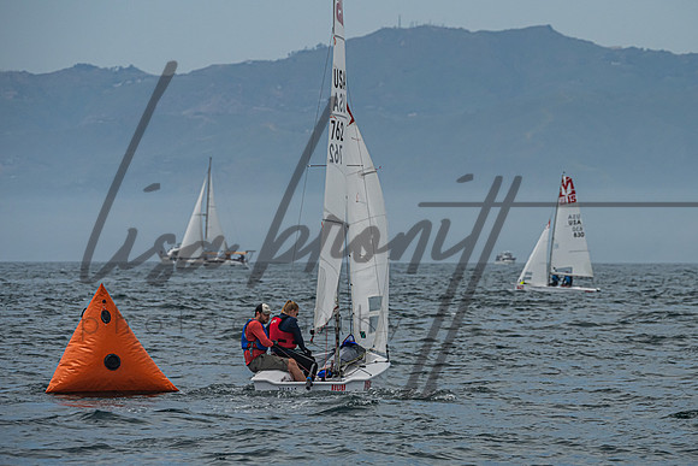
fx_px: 5767
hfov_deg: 6.9
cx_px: 382
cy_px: 223
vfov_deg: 4.6
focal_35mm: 297
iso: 500
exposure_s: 1/4000
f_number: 8
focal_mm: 220
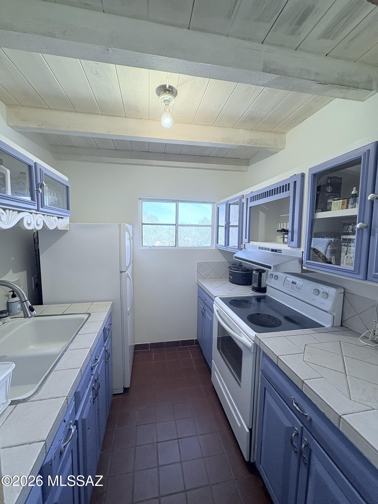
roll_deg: -0.9
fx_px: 204
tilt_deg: -5.6
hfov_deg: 85.7
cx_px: 189
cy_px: 252
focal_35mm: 14
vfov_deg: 102.1
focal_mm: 2.22
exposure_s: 1/133
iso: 64
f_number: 2.2
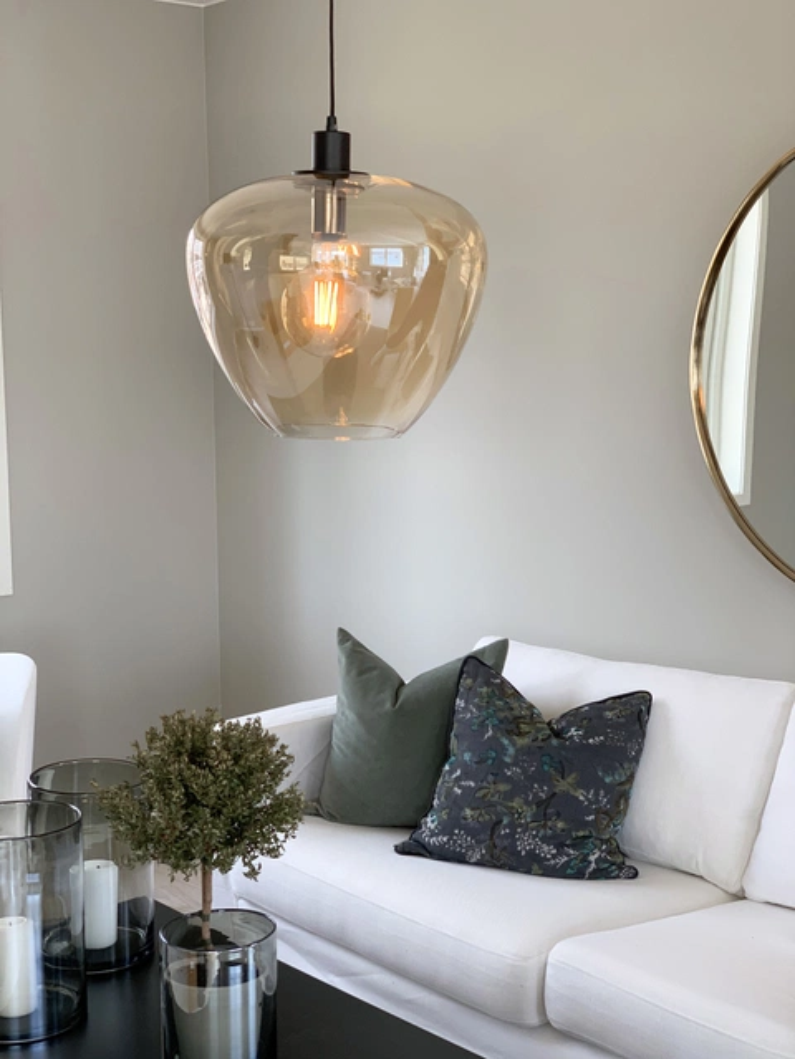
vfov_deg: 36.8
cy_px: 530
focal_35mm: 52
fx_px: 1592
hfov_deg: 28.0
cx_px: 398
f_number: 2.4
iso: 64
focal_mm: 6
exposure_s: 1/122
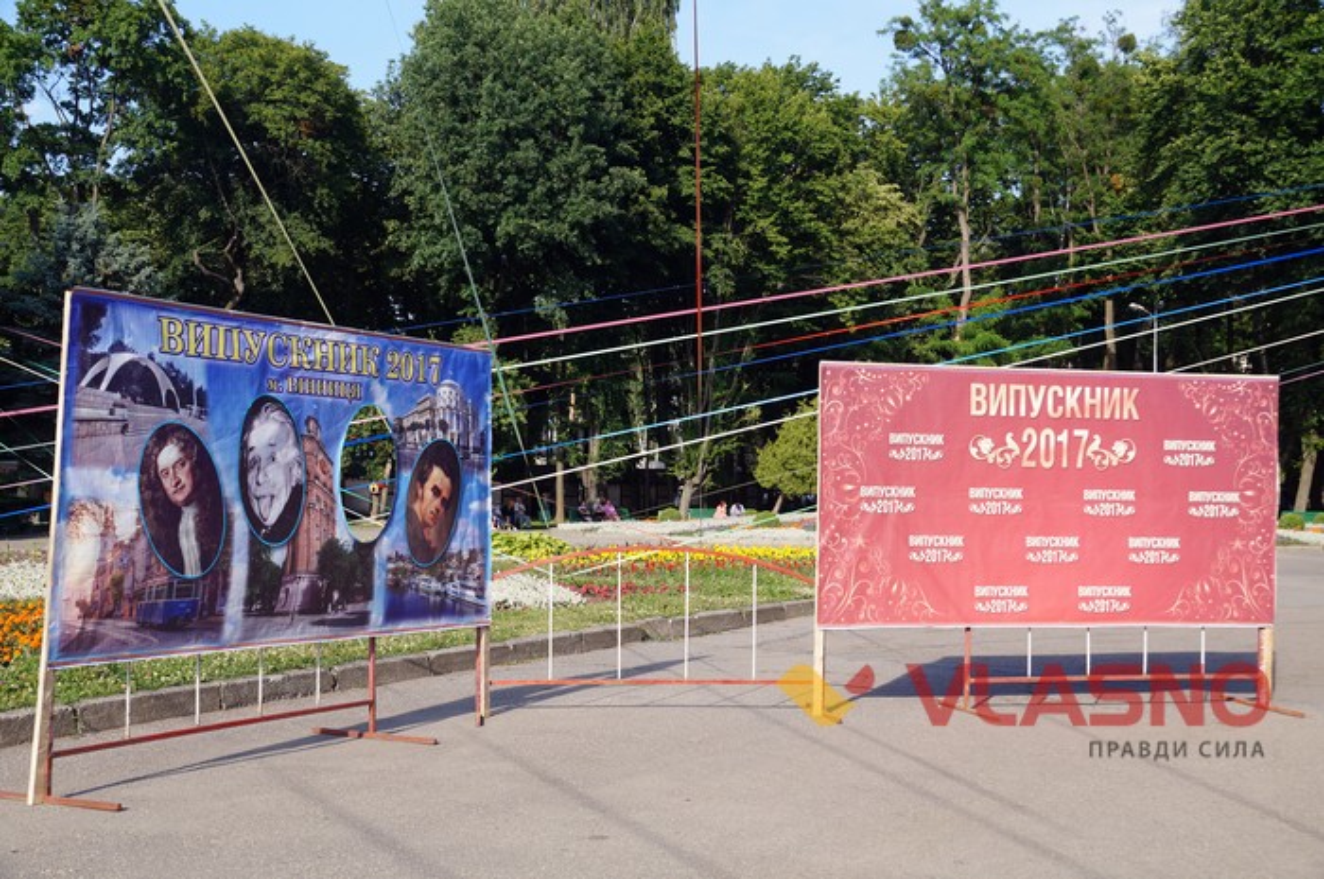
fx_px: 1543
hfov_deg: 46.4
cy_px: 440
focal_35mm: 42
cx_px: 662
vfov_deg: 31.8
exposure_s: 1/125
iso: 100
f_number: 8
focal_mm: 28
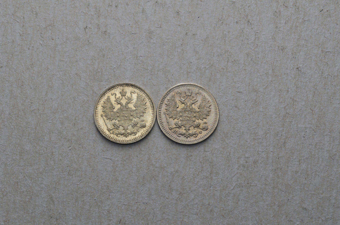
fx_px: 778
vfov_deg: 16.5
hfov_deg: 24.7
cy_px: 112
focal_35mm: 82
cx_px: 170
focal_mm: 55
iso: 400
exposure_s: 1/250
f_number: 14
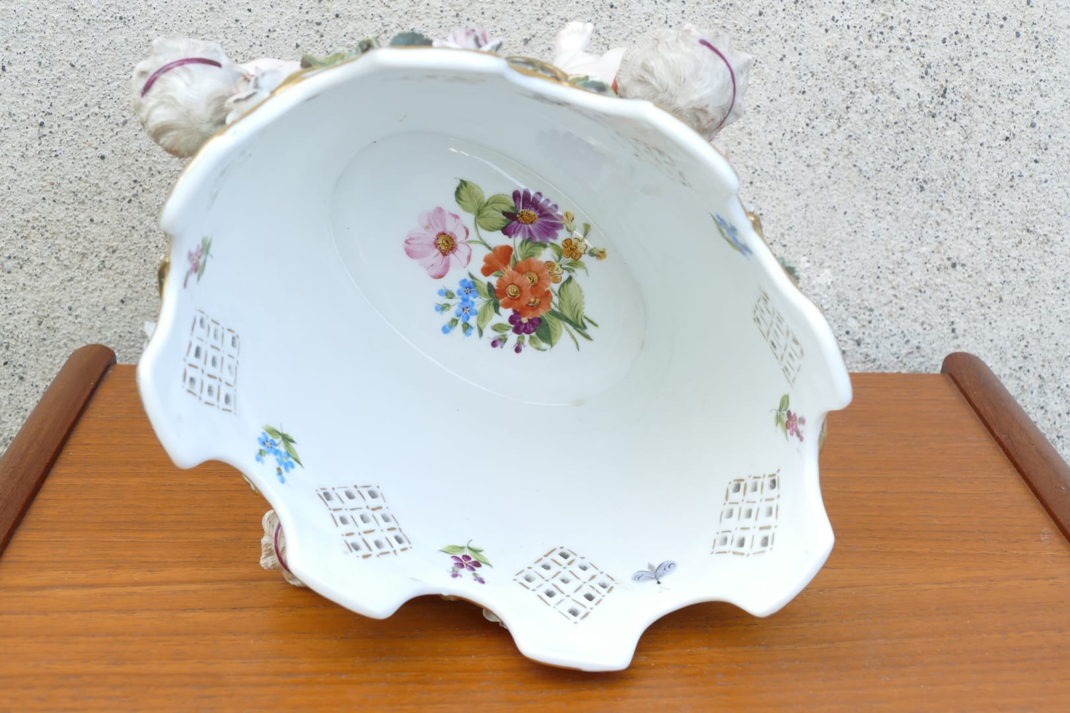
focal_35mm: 48
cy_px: 356
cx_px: 535
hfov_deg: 41.1
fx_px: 1427
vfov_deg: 28.1
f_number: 4.5
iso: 200
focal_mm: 17.54
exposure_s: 1/80
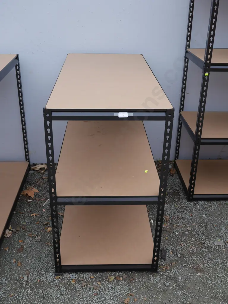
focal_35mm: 40
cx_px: 114
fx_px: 351
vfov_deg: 46.8
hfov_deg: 36.0
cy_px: 152
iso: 200
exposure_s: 1/160
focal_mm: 20
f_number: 5
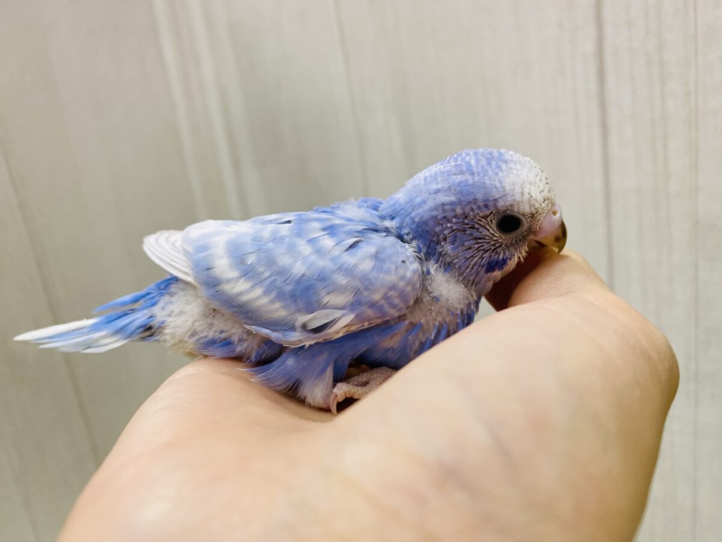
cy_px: 271
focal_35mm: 25
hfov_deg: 69.4
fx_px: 521
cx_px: 361
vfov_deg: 54.9
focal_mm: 4.25
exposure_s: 1/100
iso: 100
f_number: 1.8
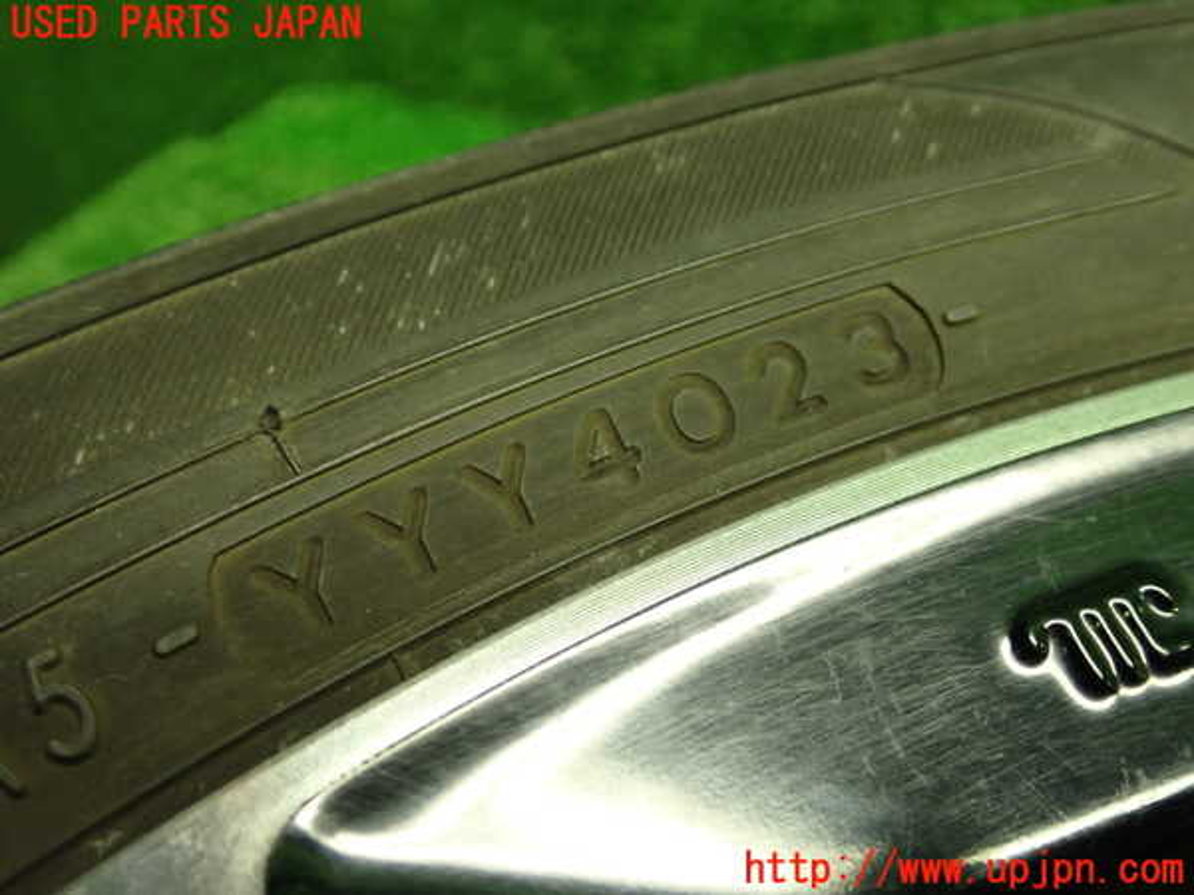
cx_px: 597
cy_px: 448
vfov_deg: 39.7
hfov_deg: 51.4
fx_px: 1242
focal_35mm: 36
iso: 400
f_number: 2.5
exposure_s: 1/40
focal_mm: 6.37
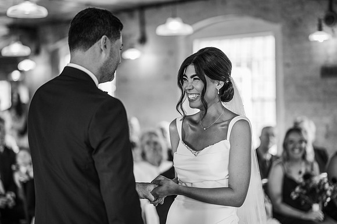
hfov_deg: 23.9
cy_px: 112
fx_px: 795
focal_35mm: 85
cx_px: 168
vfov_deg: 16.1
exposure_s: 1/200
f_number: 2
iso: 800
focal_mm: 85
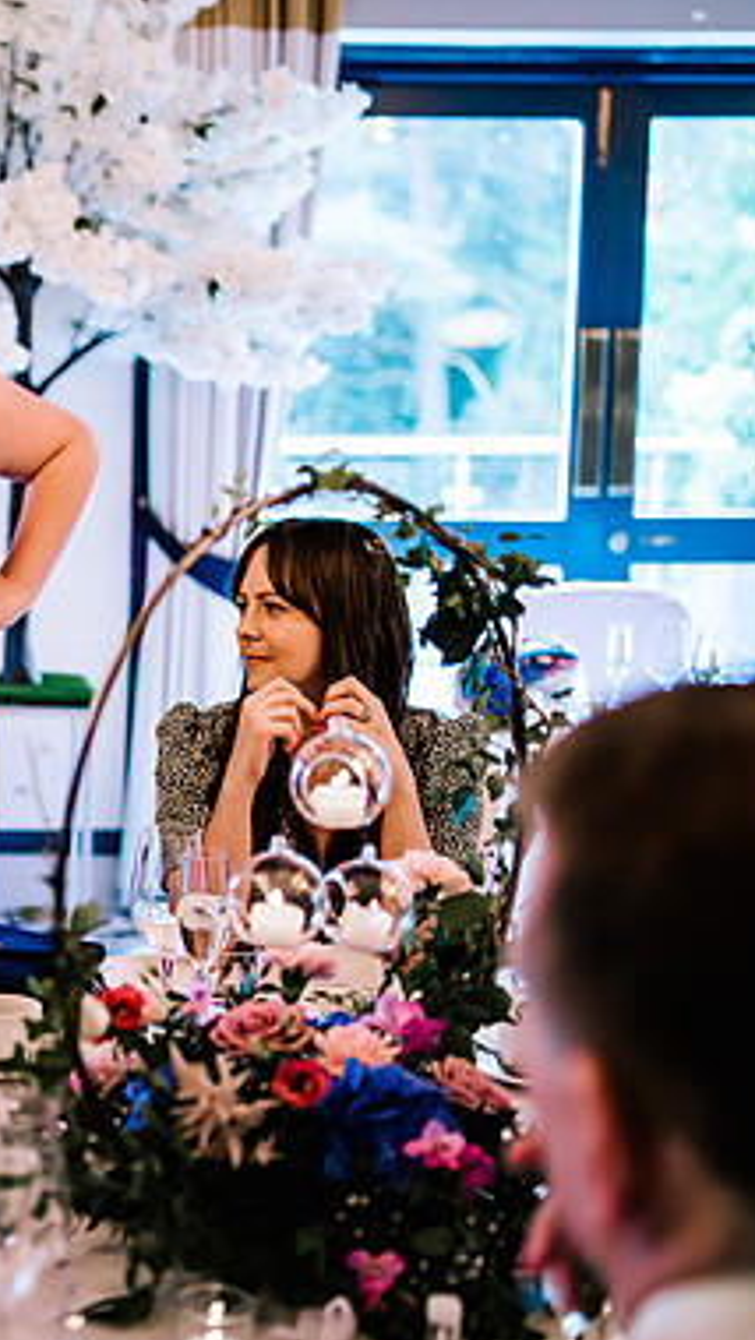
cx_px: -205
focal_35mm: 56
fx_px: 1991
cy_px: 668
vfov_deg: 37.2
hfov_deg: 19.9
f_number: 1.4
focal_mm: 35
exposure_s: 1/500
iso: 640
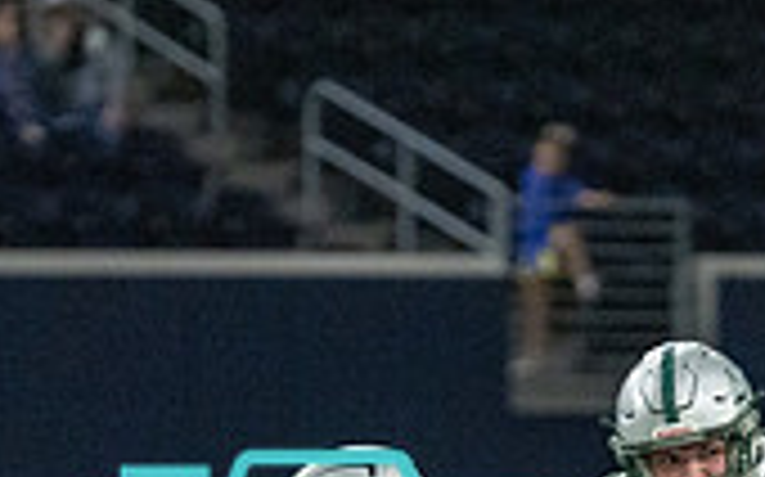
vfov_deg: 1.6
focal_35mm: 808
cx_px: 341
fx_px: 16835
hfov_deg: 2.6
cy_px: 826
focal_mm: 200
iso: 4000
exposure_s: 1/1250
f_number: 2.8
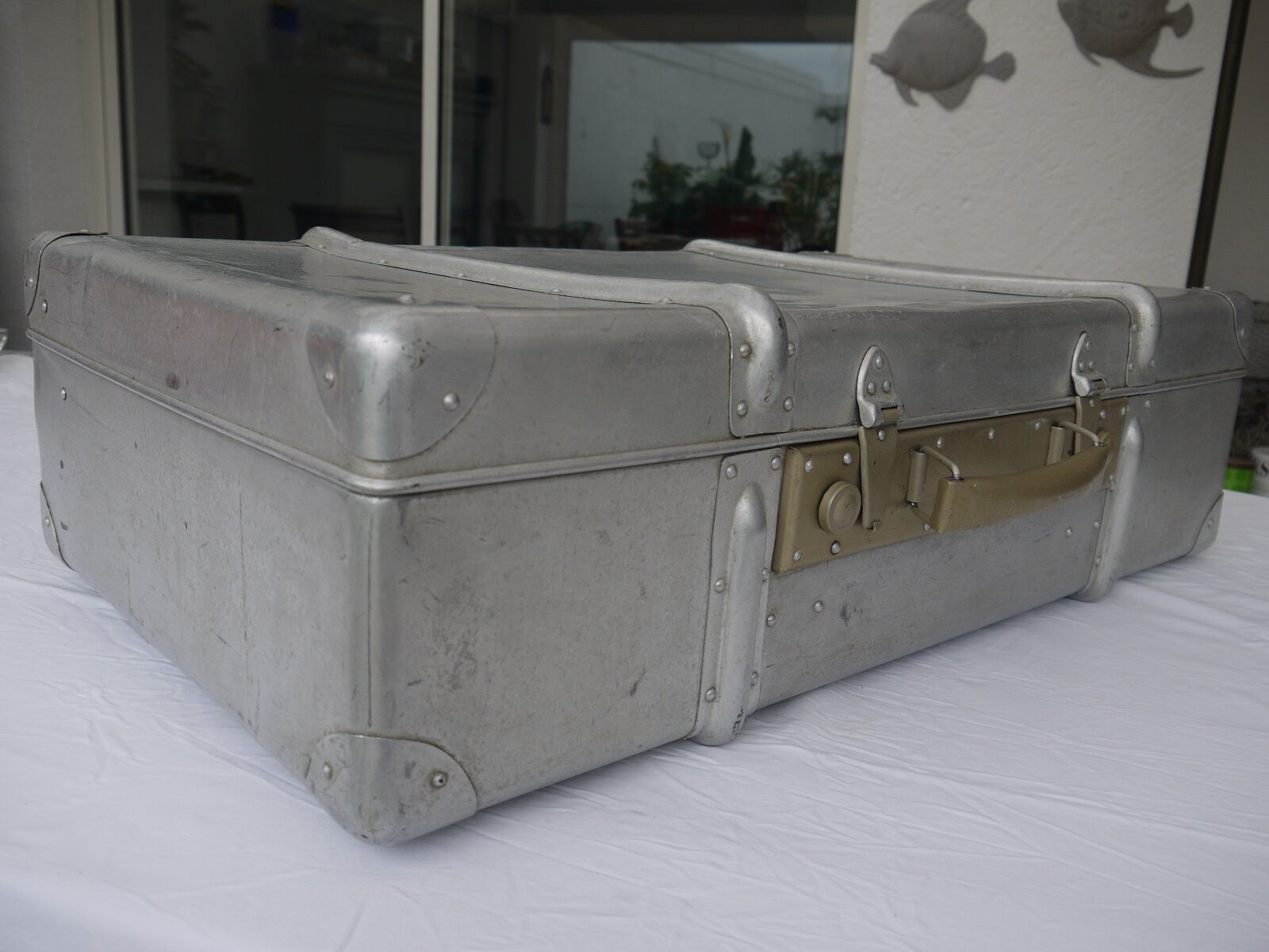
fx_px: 1173
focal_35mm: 32
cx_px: 634
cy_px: 476
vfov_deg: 44.2
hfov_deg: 56.8
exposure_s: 1/160
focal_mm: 16
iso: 100
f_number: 5
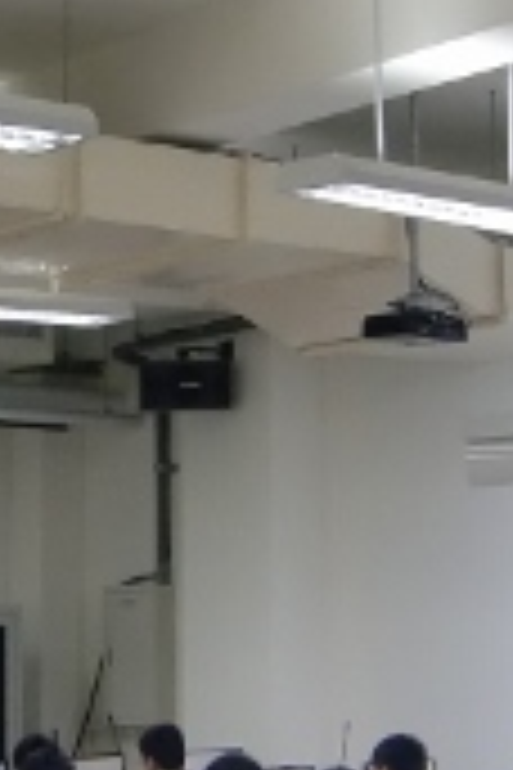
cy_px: 572
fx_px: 2330
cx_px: -9
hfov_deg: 12.4
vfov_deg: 18.6
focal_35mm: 109
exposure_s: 1/60
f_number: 2.6
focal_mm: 4.9
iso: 200
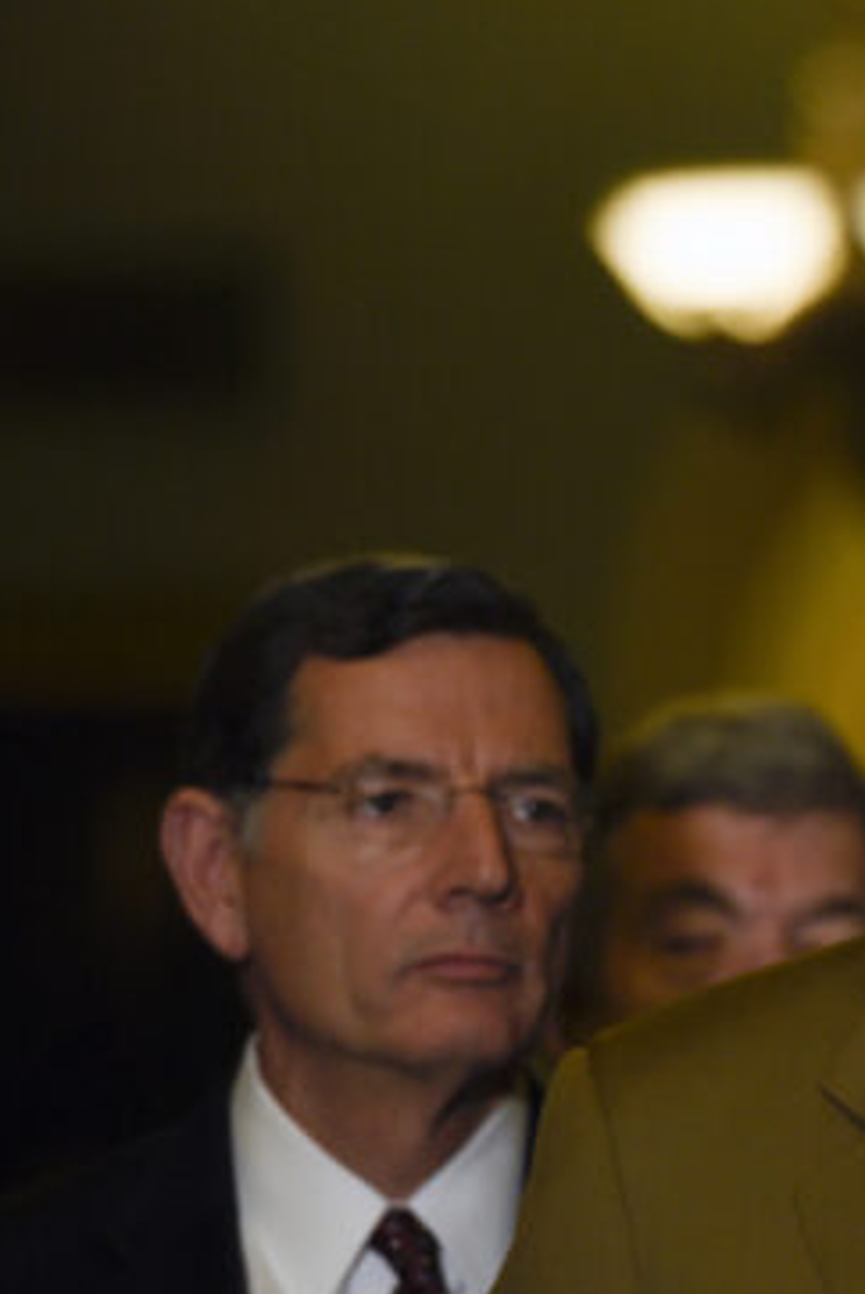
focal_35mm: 424
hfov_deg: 3.2
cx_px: 1222
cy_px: 853
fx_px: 15251
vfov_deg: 4.9
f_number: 3.5
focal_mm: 200
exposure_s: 1/200
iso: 1600
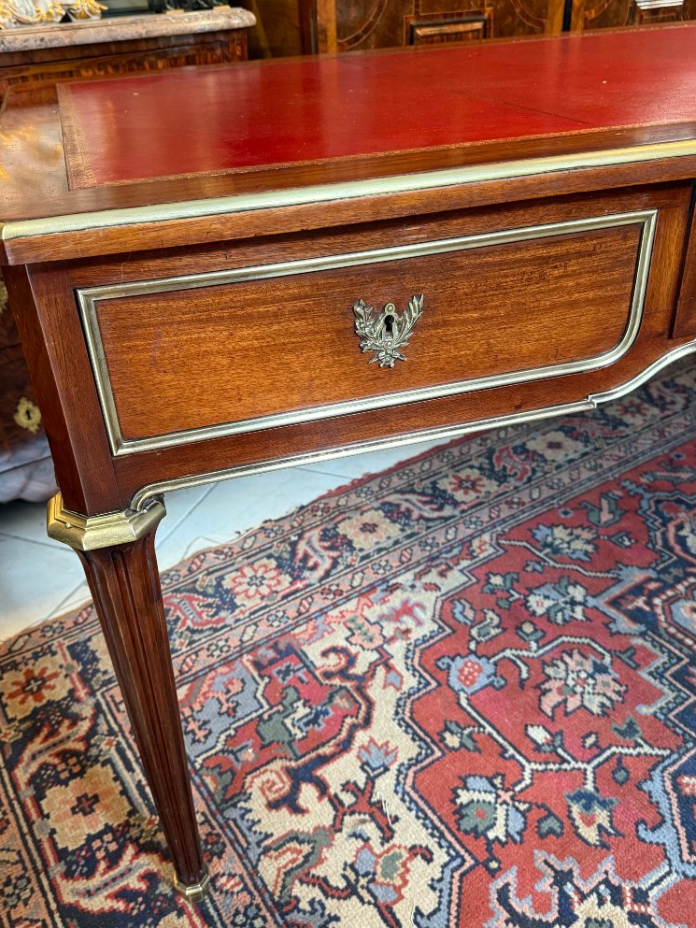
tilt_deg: -30.0
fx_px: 777
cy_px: 439
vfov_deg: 61.6
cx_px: 313
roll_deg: +3.4
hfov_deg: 48.2
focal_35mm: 29
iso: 320
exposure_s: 1/50
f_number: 1.78
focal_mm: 6.76
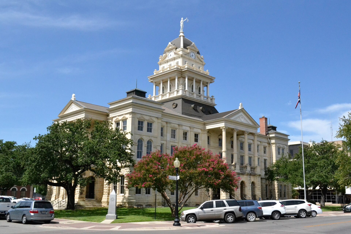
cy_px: 117
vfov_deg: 40.0
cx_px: 176
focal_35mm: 33
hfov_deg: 57.2
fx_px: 322
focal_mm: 22
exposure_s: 1/4000
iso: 3200
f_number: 13
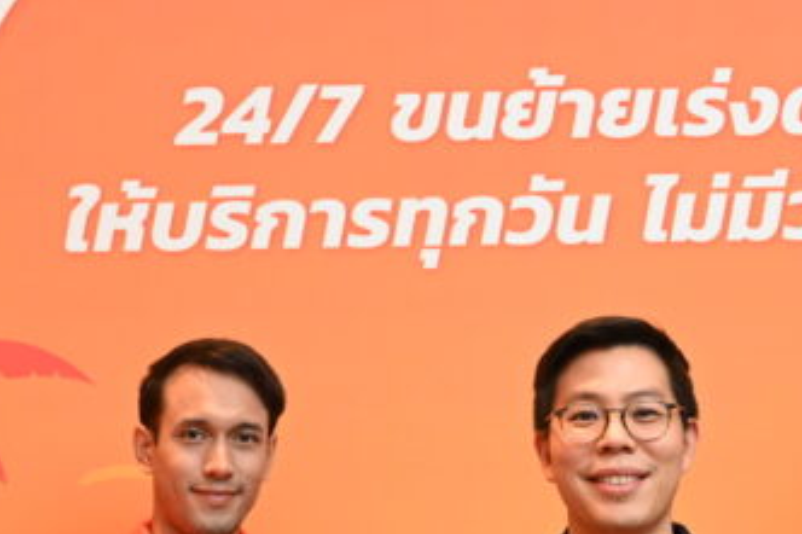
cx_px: 580
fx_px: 2405
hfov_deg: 18.8
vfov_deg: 12.5
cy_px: 533
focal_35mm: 108
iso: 1600
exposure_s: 1/200
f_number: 4
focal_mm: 35
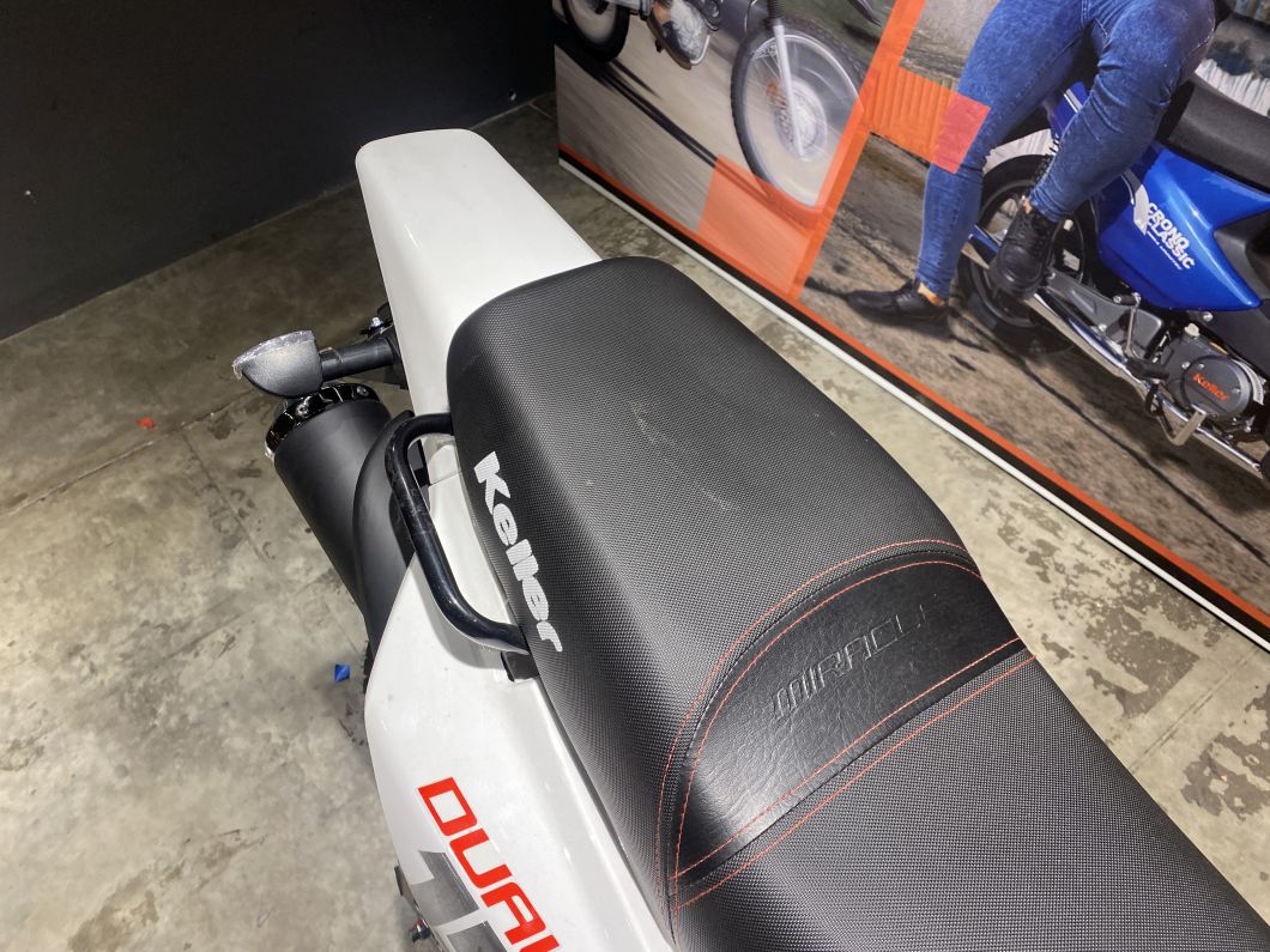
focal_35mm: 26
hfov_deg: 67.3
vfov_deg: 53.1
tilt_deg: -49.2
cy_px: 476
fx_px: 954
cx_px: 635
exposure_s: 1/100
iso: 100
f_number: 1.8
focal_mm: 4.25
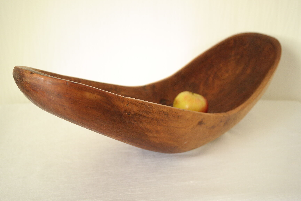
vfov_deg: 36.9
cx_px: 150
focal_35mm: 36
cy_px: 100
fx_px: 301
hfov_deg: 53.1
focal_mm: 24
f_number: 5.6
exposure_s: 1/30
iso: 800
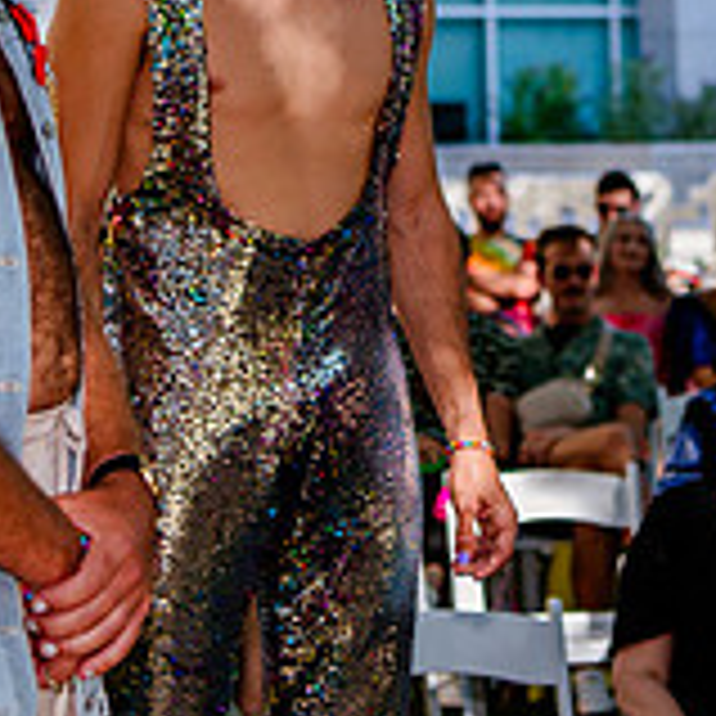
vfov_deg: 12.4
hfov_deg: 12.6
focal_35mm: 139
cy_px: 18
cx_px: 428
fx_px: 3253
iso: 200
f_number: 3.2
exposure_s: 1/500
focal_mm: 45
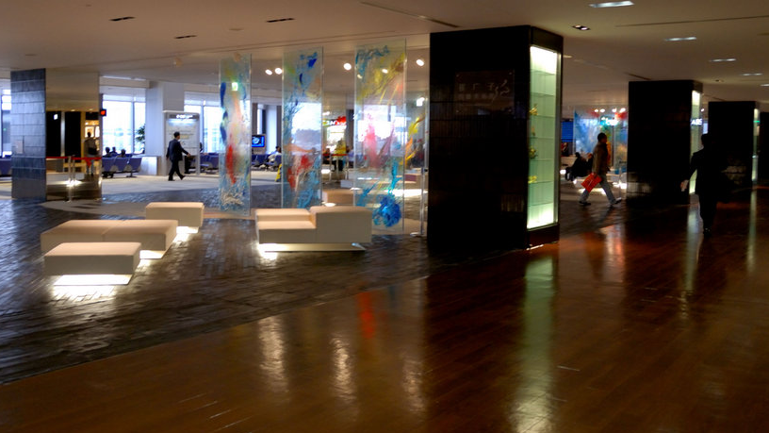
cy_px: 175
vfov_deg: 31.9
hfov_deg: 54.0
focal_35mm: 37
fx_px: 754
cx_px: 357
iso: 640
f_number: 3.8
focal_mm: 20
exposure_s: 1/30
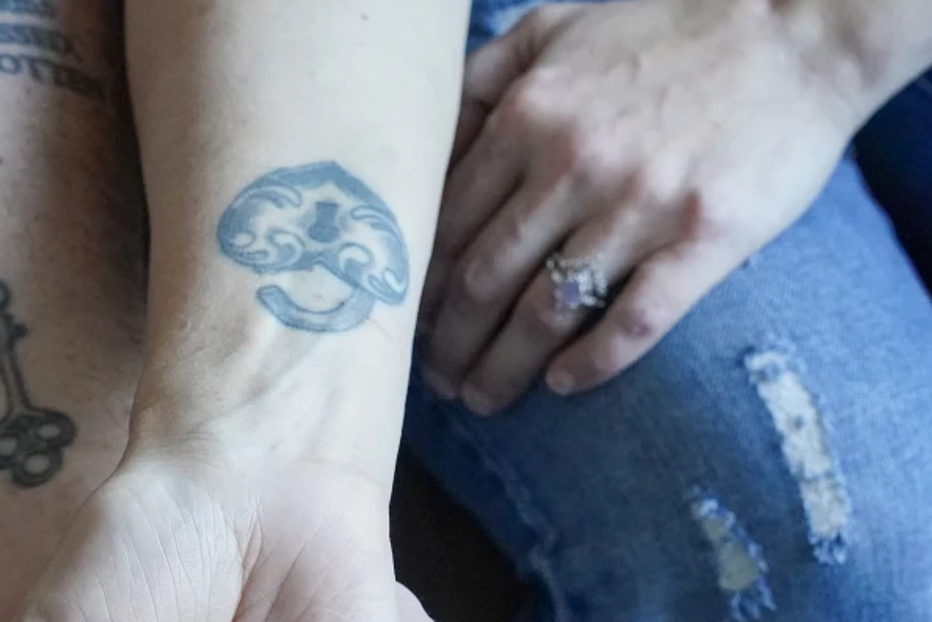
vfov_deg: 12.5
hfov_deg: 18.7
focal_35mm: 109
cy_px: 531
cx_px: 381
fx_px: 2822
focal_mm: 54
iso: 8000
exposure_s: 1/160
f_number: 8
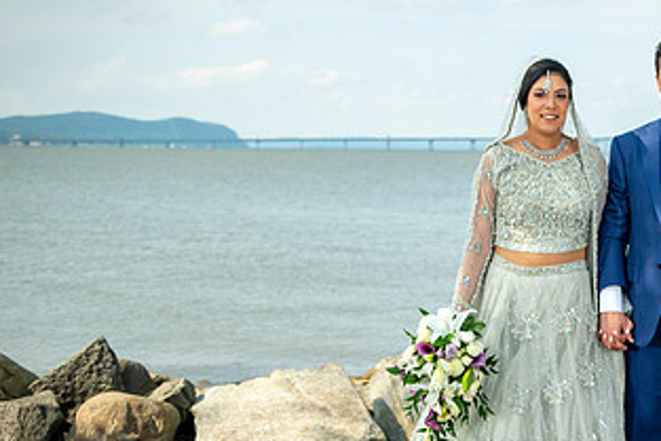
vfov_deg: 19.5
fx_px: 1286
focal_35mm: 70
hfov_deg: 28.1
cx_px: 553
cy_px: 256
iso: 1000
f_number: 2.8
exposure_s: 1/8000
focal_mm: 35
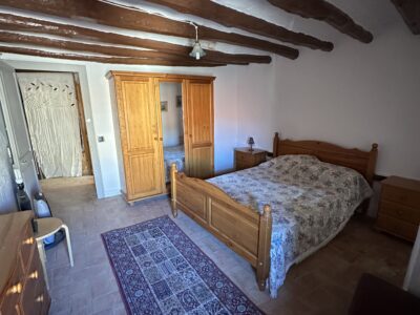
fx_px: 170
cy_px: 158
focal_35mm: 14
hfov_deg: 102.1
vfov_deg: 85.7
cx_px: 210
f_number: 2.2
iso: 1250
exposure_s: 1/60
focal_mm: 2.22
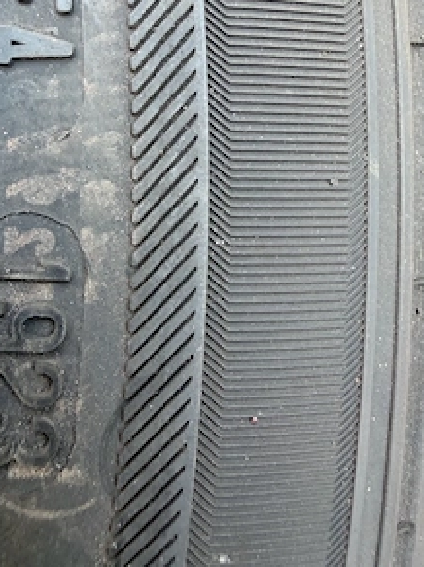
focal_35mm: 33
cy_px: 212
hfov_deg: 42.7
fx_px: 539
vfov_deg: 54.7
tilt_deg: -84.5
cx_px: 173
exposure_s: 1/121
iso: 125
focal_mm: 2.22
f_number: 2.2
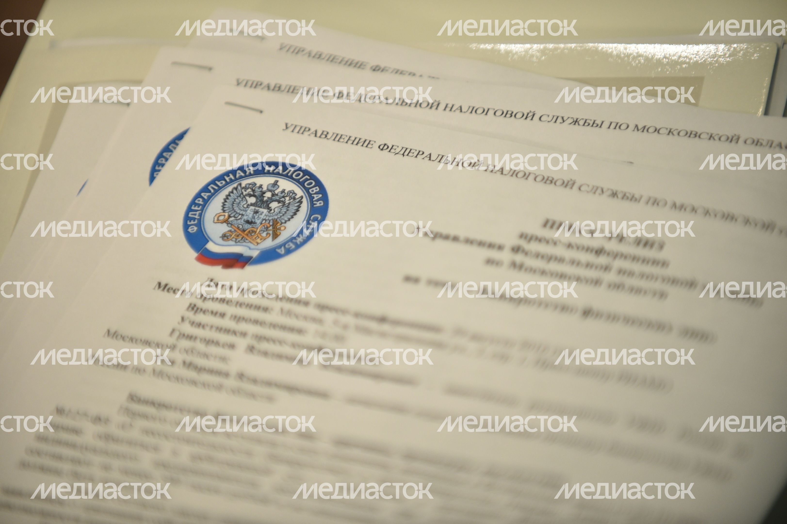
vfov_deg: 6.9
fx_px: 4370
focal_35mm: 200
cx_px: 394
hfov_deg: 10.3
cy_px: 262
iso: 1600
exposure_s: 1/200
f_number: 3.2
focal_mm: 200
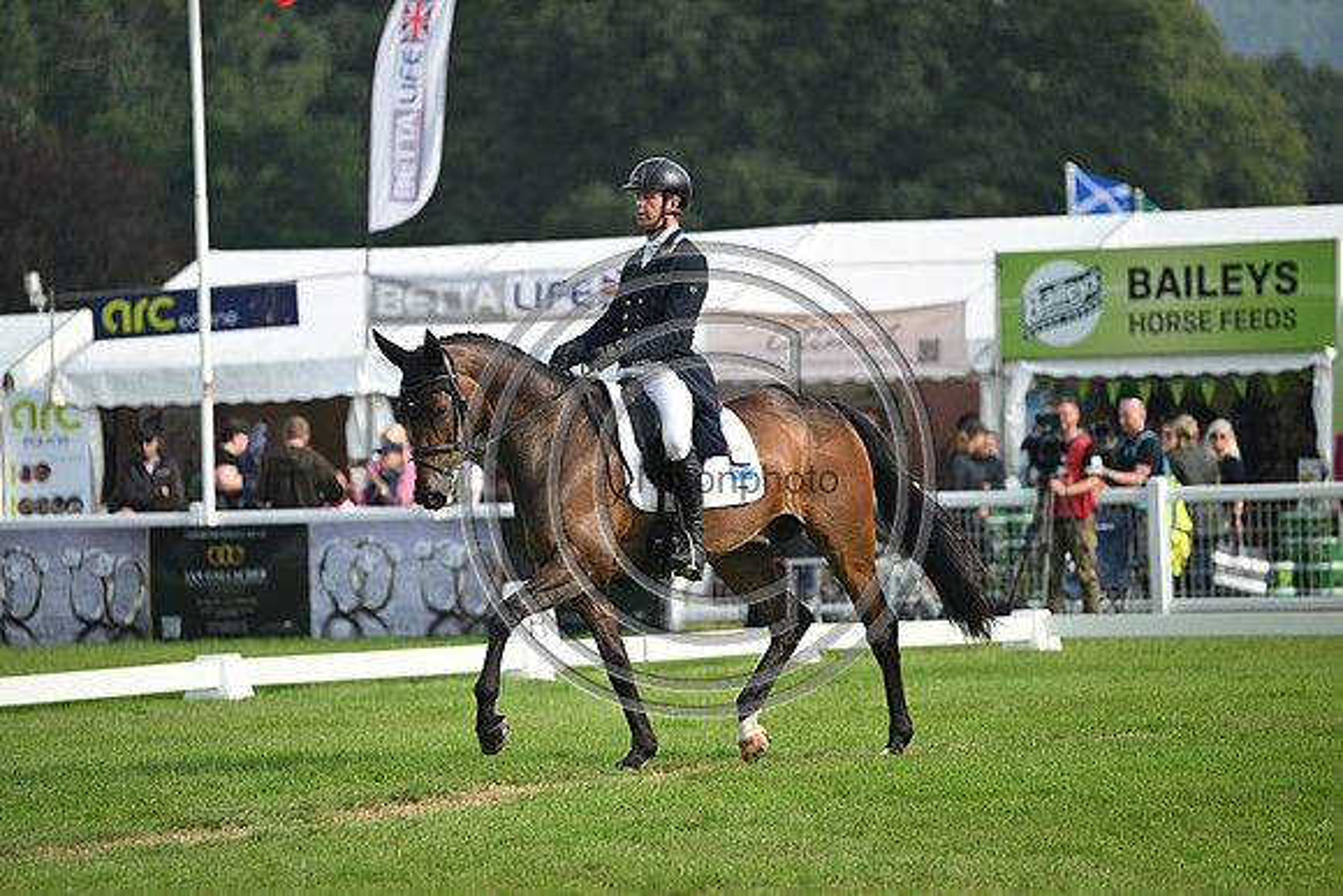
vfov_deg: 4.4
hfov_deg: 6.6
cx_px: 672
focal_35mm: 310
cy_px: 448
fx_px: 11567
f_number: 5.3
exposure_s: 1/1250
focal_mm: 310
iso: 450
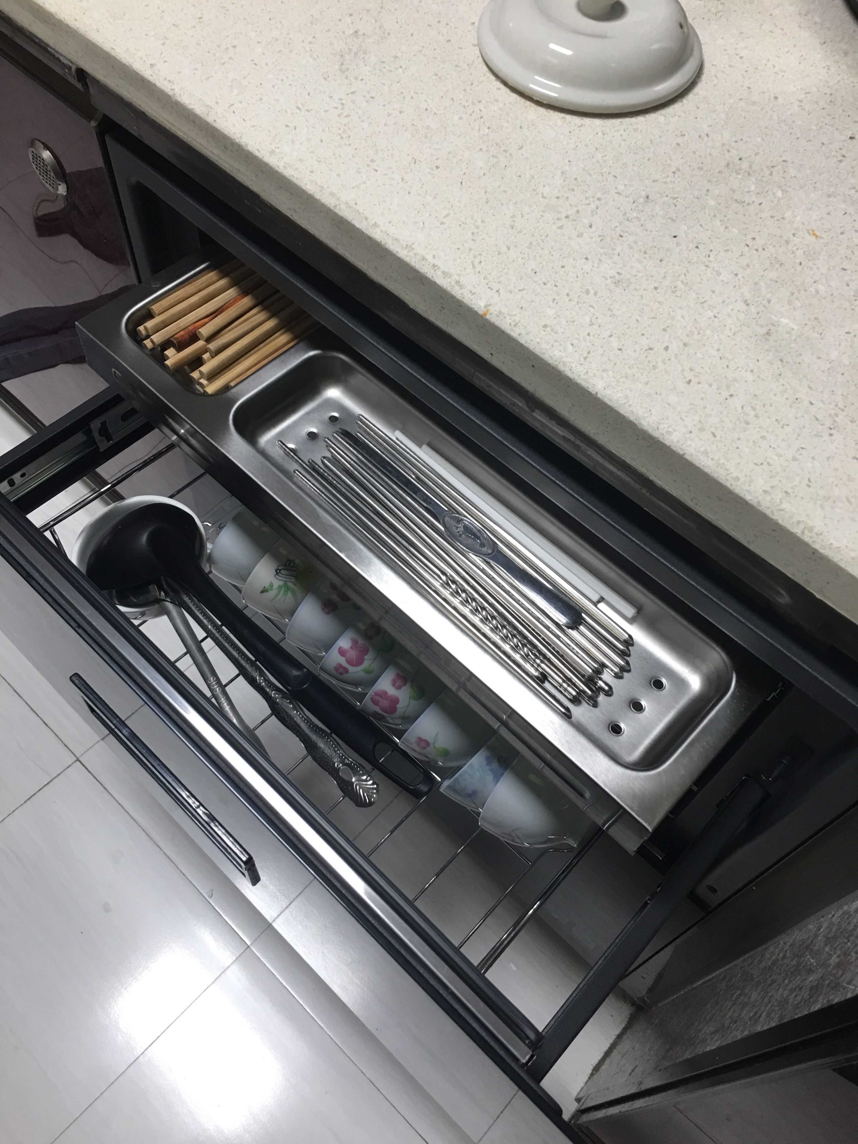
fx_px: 958
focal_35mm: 29
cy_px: 572
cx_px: 429
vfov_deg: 61.7
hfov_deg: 48.2
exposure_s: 1/17
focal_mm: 4.15
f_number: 2.2
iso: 50
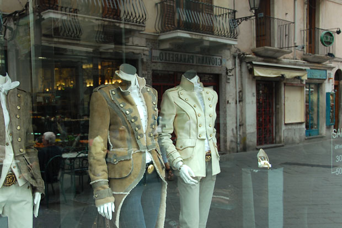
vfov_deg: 36.9
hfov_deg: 53.1
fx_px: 342
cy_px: 114
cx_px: 171
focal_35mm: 36
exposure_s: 1/20
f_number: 3.8
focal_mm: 24
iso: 100
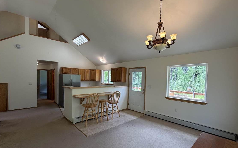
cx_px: 120
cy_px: 82
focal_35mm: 17
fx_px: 110
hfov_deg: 94.4
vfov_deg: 67.8
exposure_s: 1/120
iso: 100
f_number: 2.2
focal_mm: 2.22
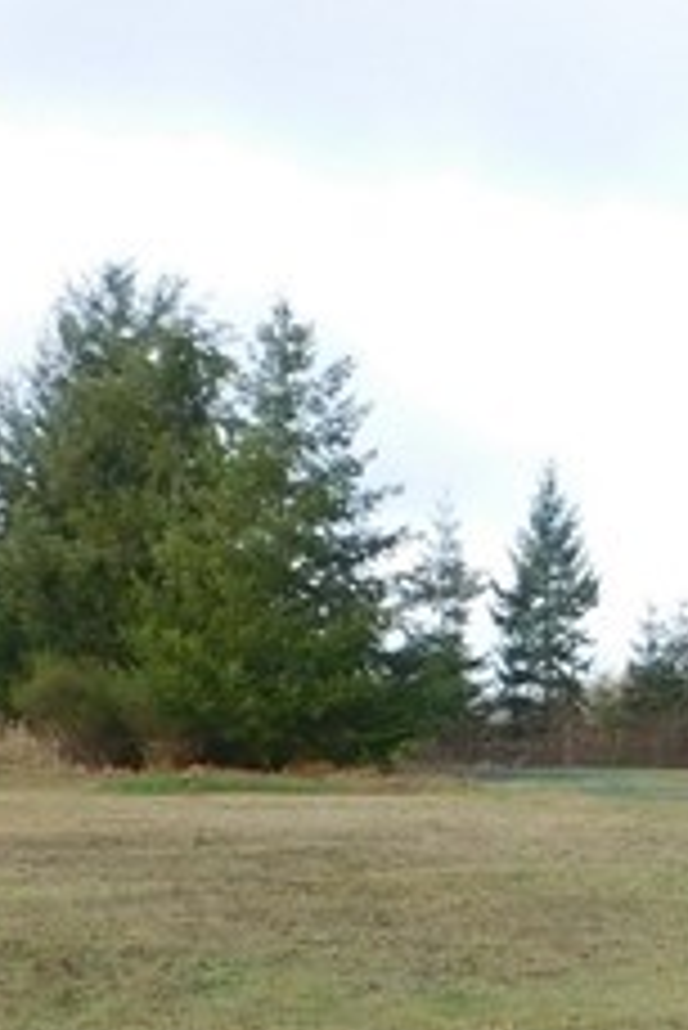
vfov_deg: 18.9
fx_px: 3062
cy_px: 814
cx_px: 1160
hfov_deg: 12.0
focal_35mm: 107
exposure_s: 1/640
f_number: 3
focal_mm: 4
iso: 125
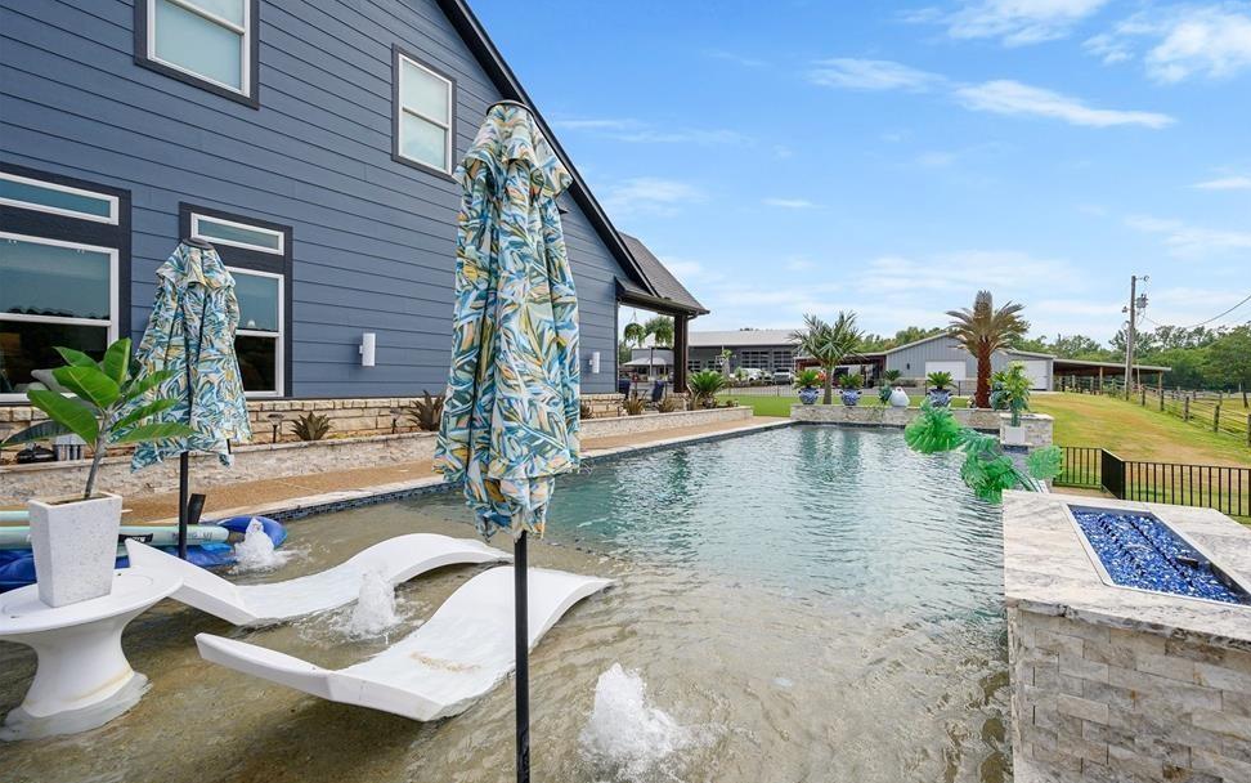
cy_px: 375
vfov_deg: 74.8
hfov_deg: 101.4
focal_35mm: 15
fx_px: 512
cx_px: 657
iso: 640
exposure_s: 1/2000
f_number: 6.3
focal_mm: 14
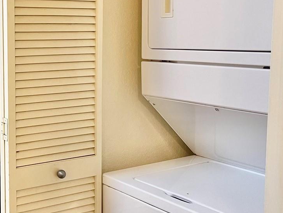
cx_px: 22
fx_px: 450
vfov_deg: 26.5
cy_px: 86
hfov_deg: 32.9
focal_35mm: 55
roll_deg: +0.5
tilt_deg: -6.3
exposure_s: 1/60
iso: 160
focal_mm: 5.1
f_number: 1.6
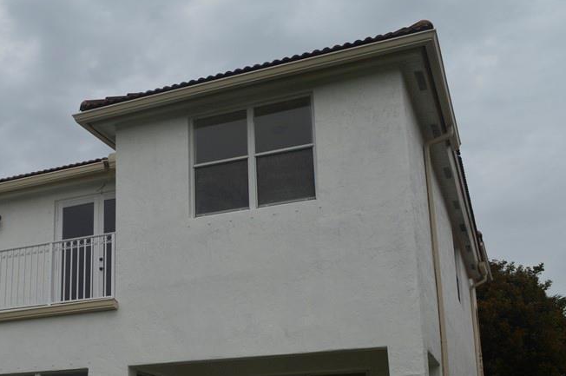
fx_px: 785
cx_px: 121
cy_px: 305
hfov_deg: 38.3
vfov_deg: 26.4
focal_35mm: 50
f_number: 11
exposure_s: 1/500
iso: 320
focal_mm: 20
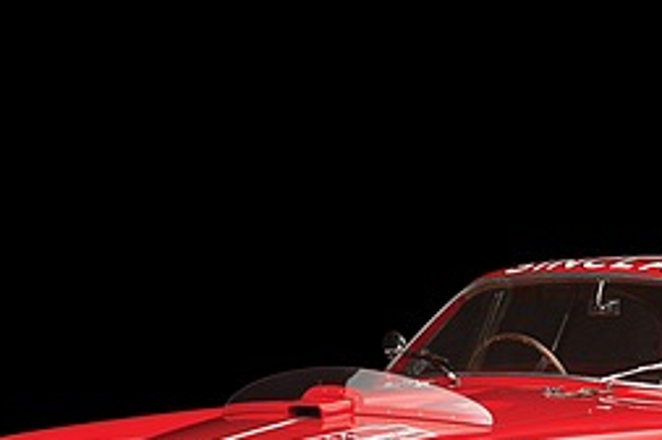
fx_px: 4793
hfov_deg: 7.9
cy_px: 412
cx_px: 497
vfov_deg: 5.2
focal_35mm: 261
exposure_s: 1/200
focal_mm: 110
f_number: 8
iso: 100
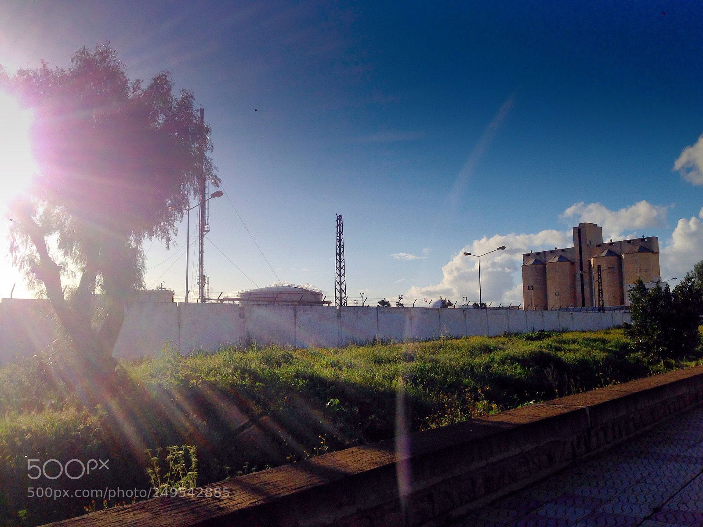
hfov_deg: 55.4
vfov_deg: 42.9
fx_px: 670
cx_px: 352
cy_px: 264
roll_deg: -0.3
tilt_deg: +5.2
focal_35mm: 33
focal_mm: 4.12
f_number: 2.4
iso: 50
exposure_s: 1/3623
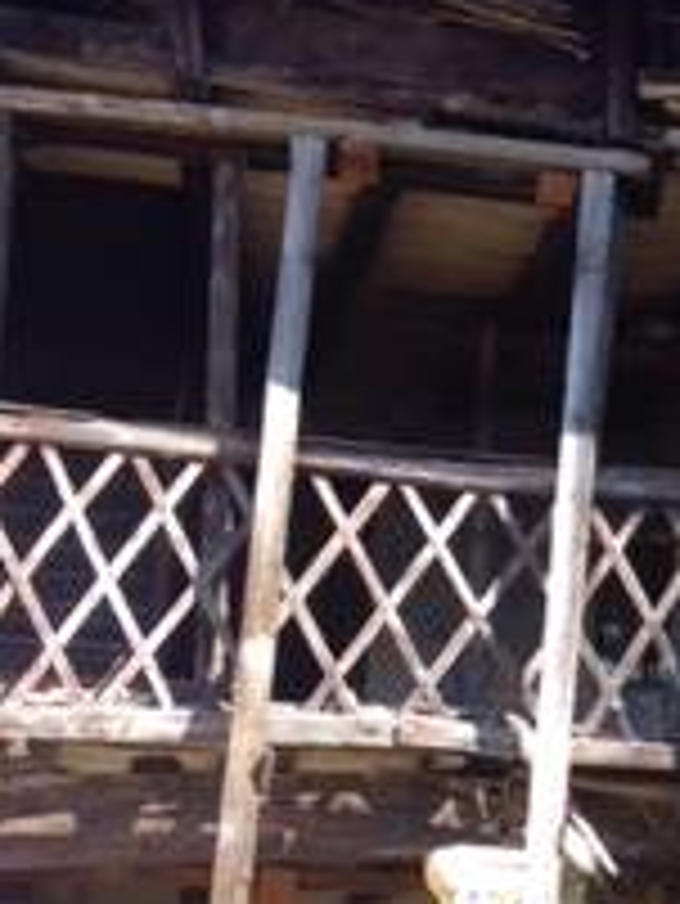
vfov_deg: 18.4
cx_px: 1004
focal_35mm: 105
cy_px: 819
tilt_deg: +8.4
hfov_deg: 13.3
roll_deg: +0.1
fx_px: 2747
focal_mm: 4.12
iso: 50
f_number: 2.4
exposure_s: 1/272
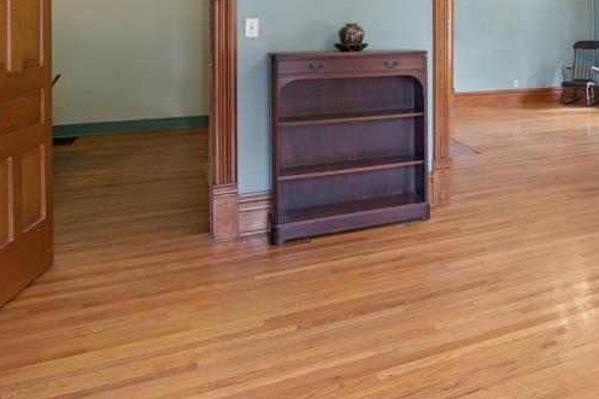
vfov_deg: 35.5
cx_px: 575
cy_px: 36
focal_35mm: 35
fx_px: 582
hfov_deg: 47.0
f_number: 9
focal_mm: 17
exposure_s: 1/3
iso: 400
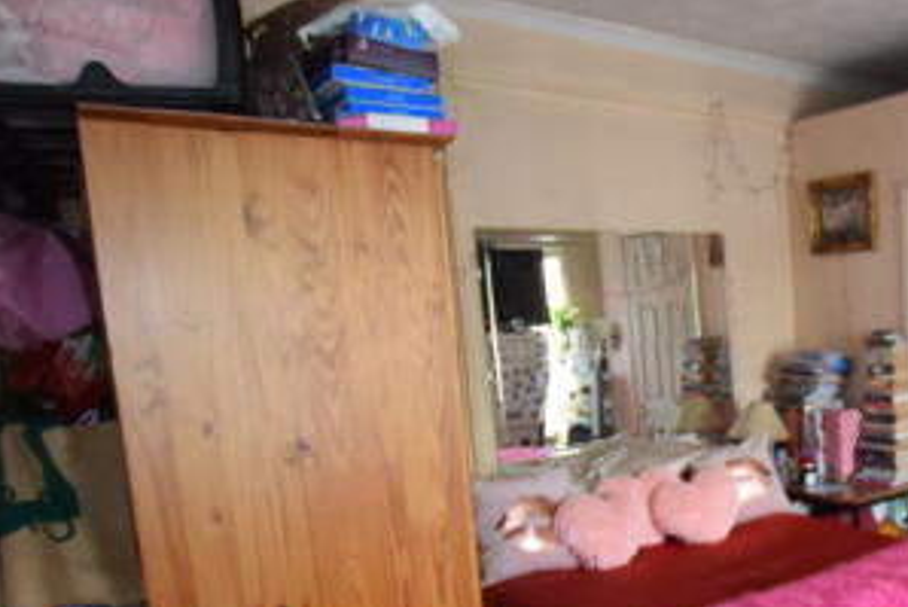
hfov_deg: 49.7
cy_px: 441
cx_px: 846
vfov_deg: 39.1
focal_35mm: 33
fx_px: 833
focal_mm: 10
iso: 1100
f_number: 3.5
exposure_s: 1/60
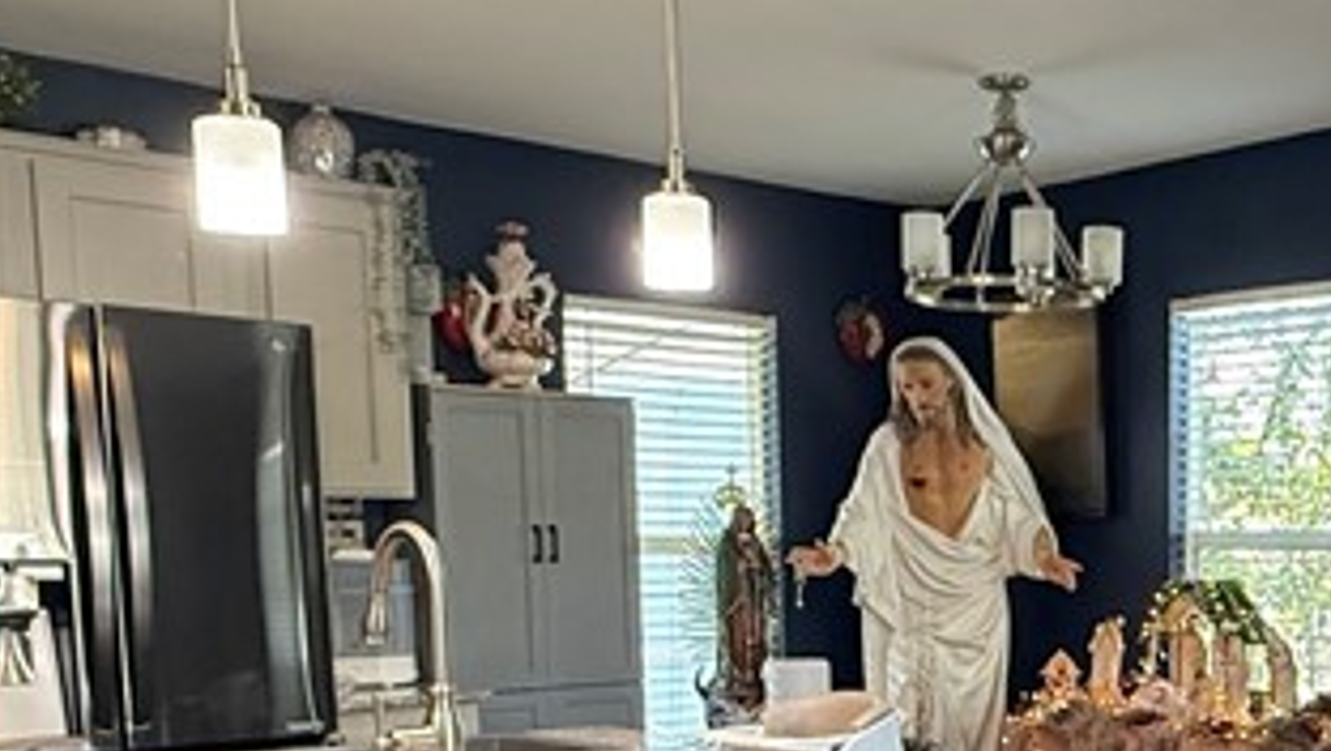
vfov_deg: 23.1
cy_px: 730
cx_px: 1173
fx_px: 1766
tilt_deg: -5.7
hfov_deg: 38.7
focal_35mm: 50
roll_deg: +0.1
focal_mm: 2.22
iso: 400
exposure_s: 1/60
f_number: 2.2
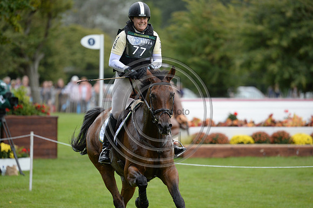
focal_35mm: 400
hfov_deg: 5.2
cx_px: 156
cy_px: 104
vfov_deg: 3.4
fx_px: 3476
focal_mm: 400
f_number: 5.6
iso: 1000
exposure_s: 1/800
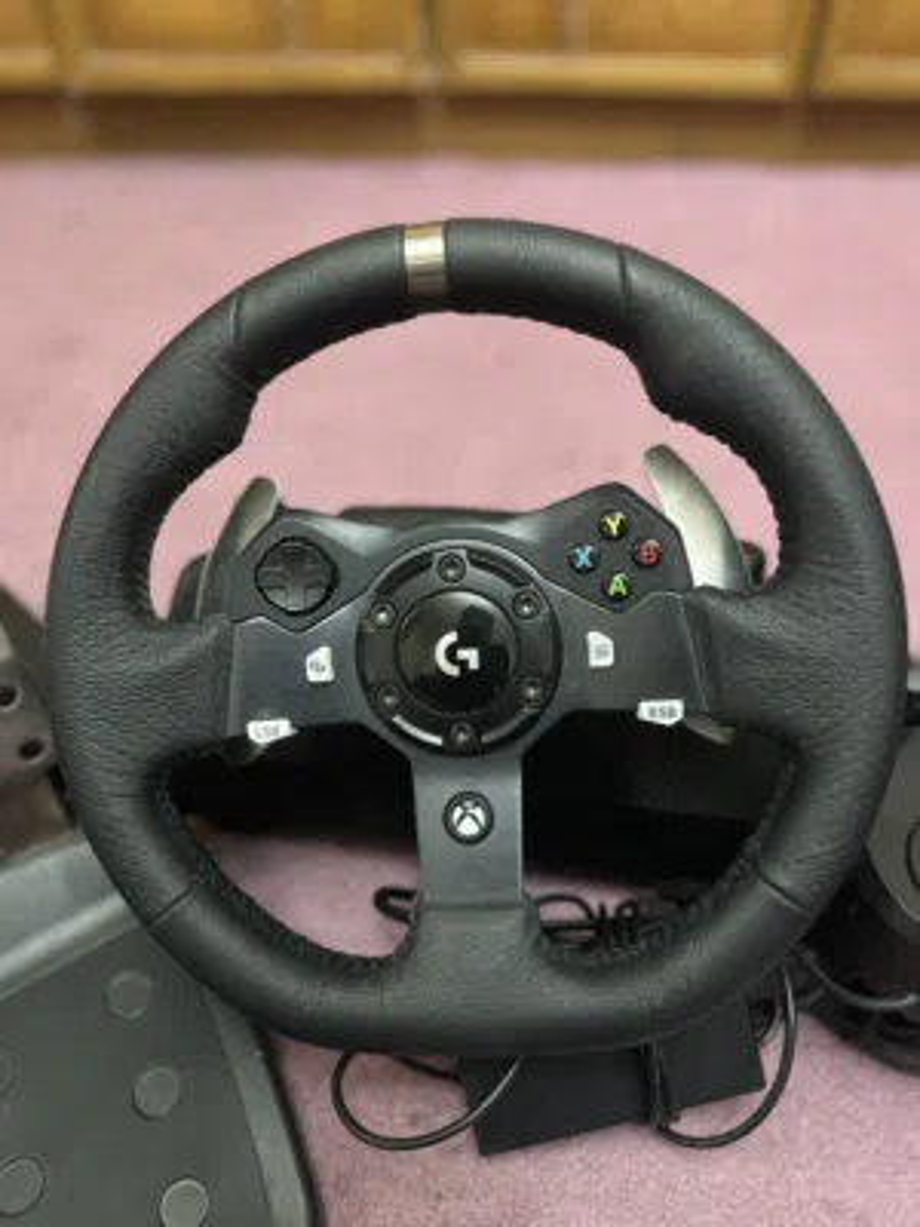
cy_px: 614
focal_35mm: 24
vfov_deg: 71.6
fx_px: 850
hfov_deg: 56.8
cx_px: 460
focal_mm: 6.86
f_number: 1.78
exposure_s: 1/25
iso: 800
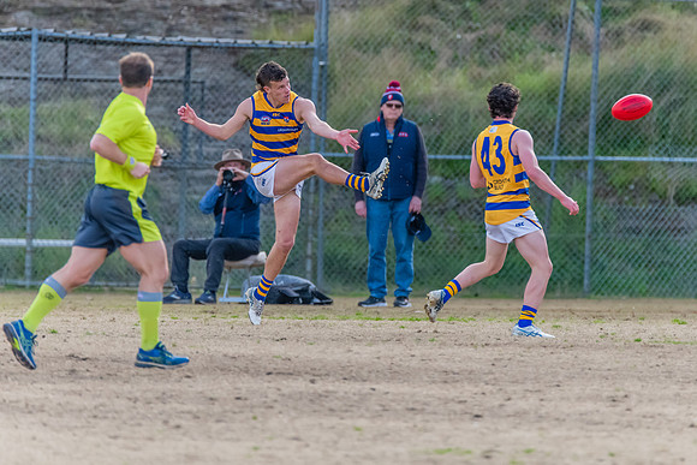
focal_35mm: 835
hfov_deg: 2.5
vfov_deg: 1.6
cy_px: 164
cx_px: 394
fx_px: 16178
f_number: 6.3
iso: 2200
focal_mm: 600
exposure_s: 1/1600
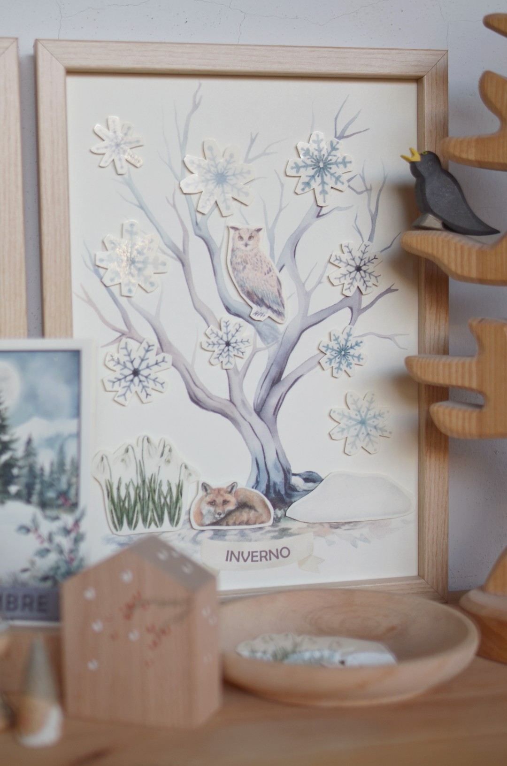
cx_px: 254
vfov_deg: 37.9
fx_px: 1114
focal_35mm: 52
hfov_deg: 25.6
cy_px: 383
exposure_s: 1/100
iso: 140
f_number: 1.8
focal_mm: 35
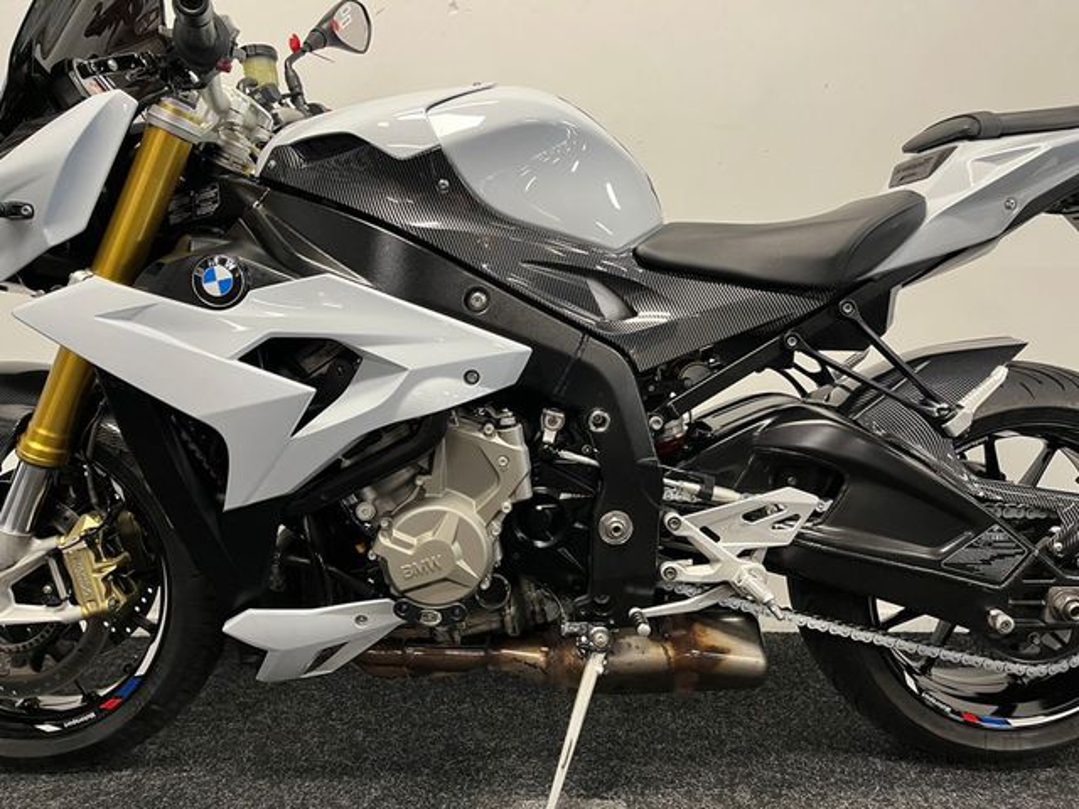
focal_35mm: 26
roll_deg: +0.5
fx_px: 810
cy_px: 404
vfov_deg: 53.1
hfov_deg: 67.3
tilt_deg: -5.5
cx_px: 540
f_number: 1.6
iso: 160
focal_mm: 5.1
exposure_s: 1/50
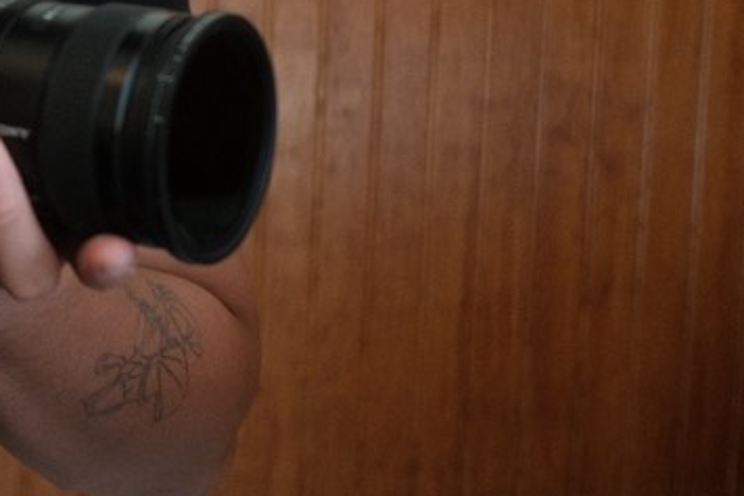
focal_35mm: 91
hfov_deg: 19.5
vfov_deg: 14.3
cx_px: -378
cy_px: -180
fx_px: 1880
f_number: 2
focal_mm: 18
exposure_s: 1/100
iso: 400
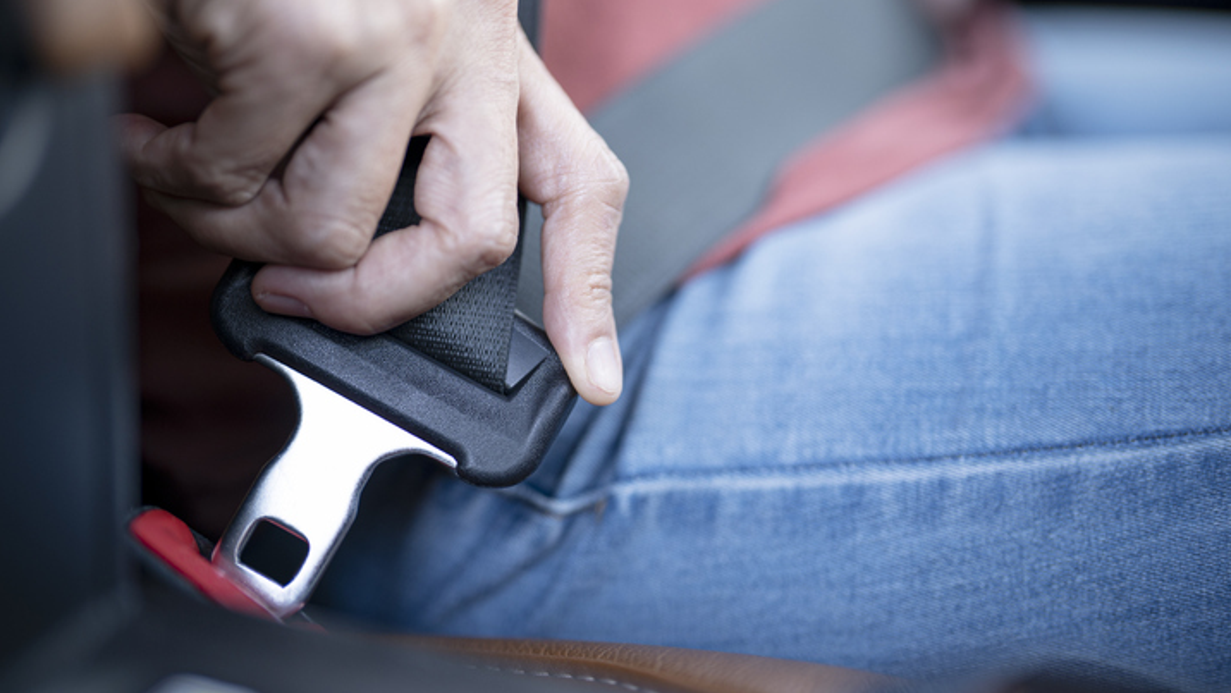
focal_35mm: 53
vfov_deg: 22.6
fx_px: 1730
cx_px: 617
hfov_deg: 39.2
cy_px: 310
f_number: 1.4
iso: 100
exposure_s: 1/125
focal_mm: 50
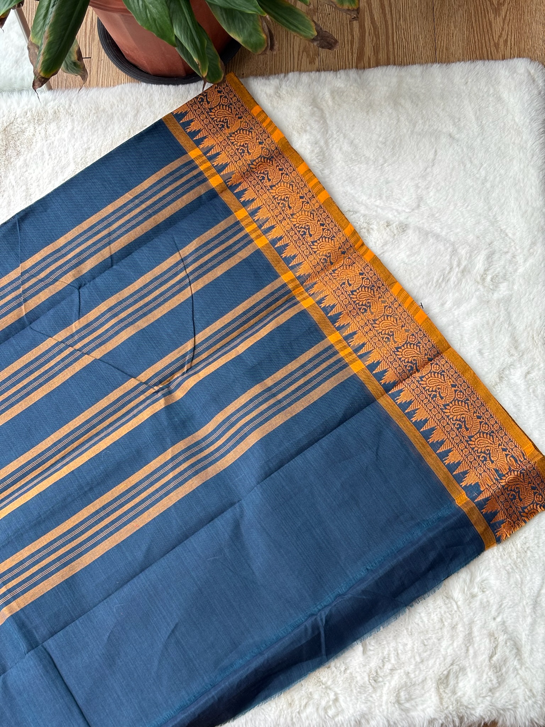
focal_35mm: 52
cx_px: 272
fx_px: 1092
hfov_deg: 28.0
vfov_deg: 36.8
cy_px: 364
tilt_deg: -72.8
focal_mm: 5.96
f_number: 1.6
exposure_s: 1/215
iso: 32
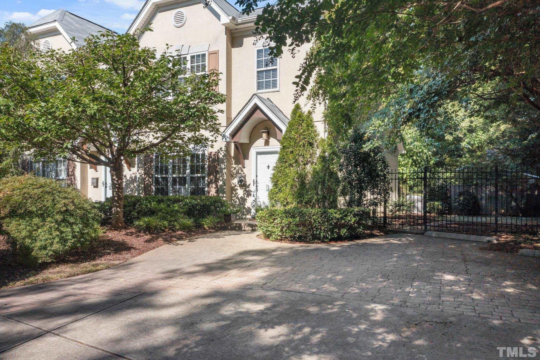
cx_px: 270
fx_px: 420
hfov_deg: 65.5
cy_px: 180
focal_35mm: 28
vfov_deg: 46.4
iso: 100
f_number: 6.3
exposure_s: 1/640
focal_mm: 10.26
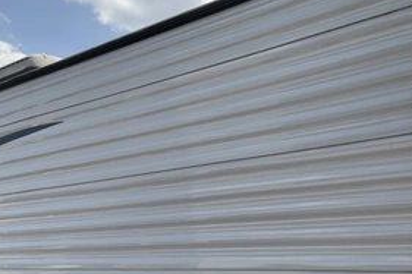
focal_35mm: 43
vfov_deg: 31.0
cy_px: 167
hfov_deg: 45.2
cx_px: 246
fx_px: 492
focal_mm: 3
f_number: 1.8
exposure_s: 1/1984
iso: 25
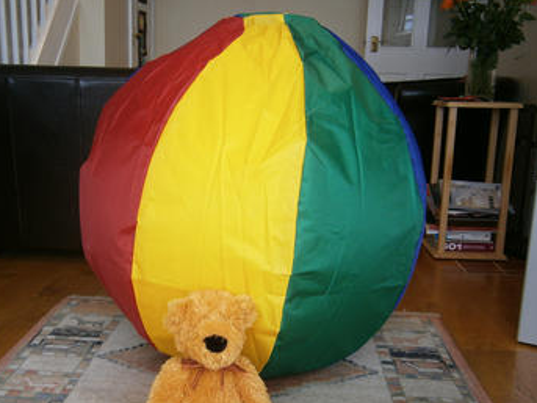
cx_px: 240
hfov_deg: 42.0
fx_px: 698
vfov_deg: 32.0
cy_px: 247
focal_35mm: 45
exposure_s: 1/30
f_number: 3.1
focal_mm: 6.4
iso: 125
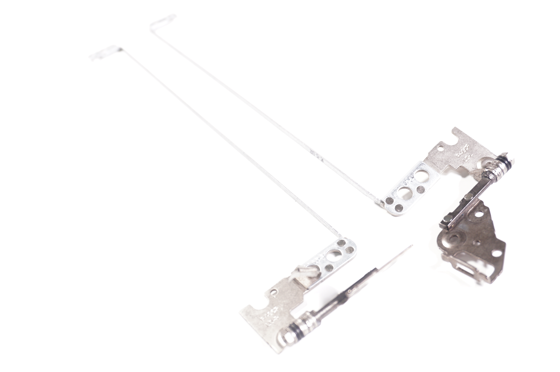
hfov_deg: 45.0
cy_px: 186
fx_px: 676
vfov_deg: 30.8
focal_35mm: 44
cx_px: 280
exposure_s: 1/100
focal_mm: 29
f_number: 5.6
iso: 640
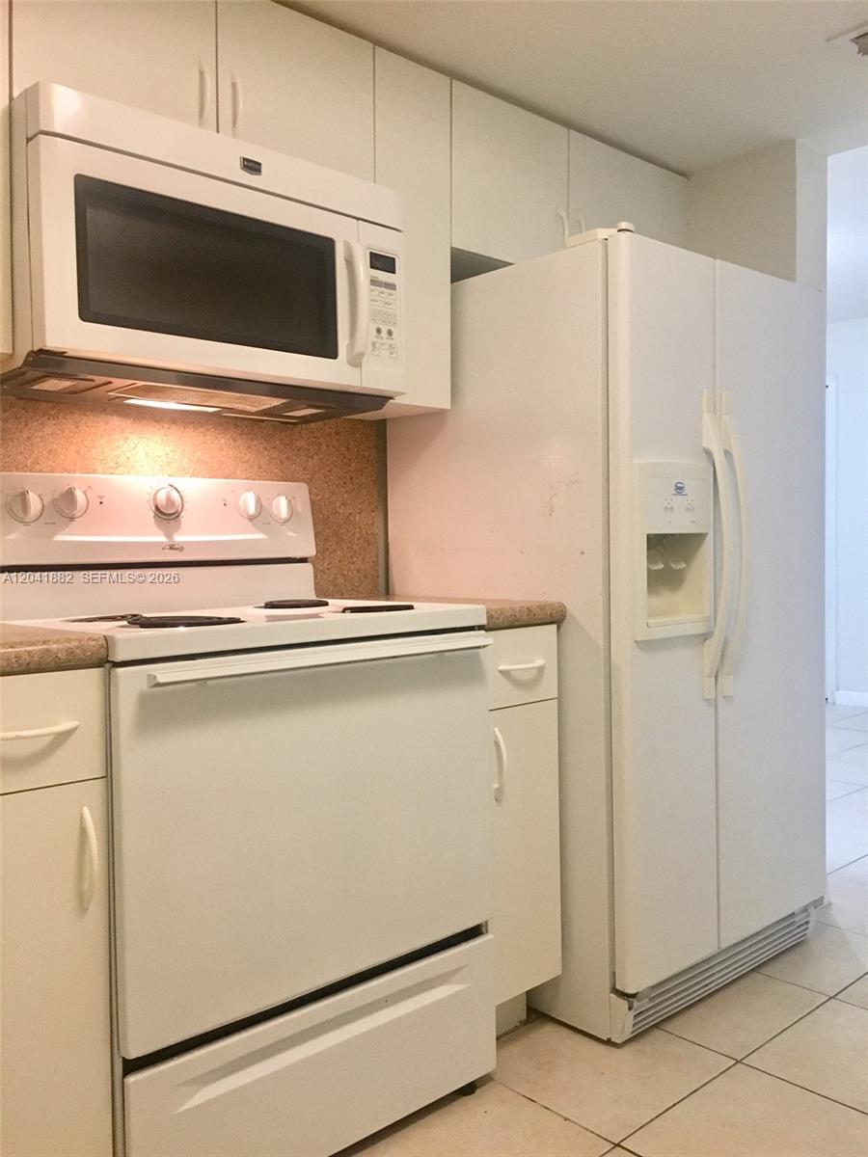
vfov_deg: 61.7
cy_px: 578
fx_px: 970
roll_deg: +0.3
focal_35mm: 29
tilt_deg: -1.2
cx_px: 434
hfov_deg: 48.2
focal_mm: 4.15
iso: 200
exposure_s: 1/30
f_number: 2.2
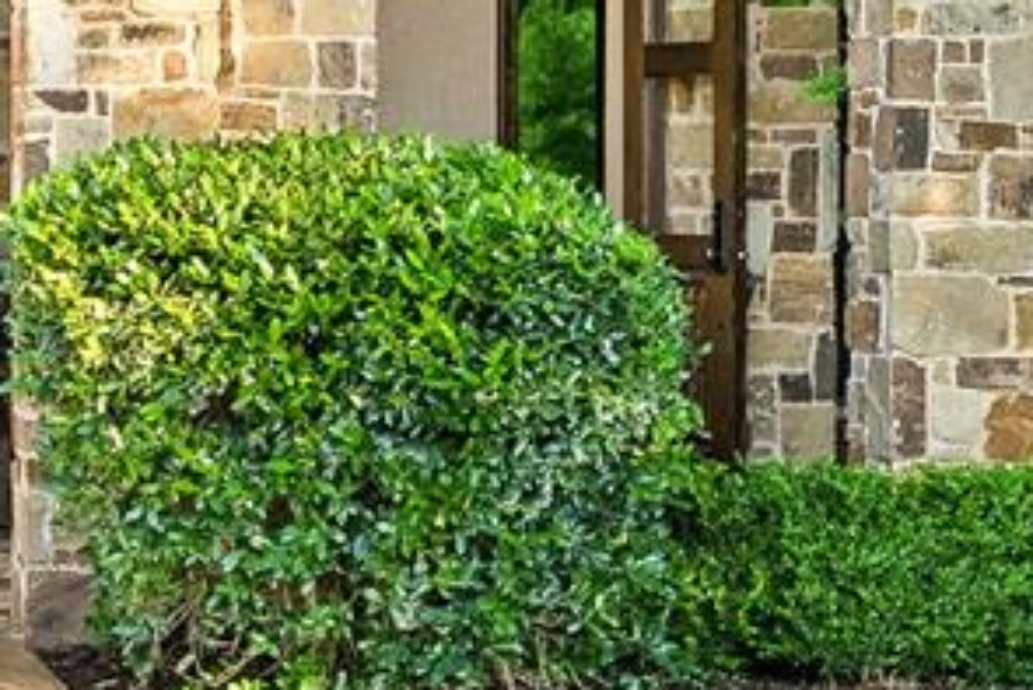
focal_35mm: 125
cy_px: 180
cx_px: -340
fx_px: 3588
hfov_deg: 15.5
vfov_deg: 11.0
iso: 100
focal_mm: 24
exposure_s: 1/20
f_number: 10
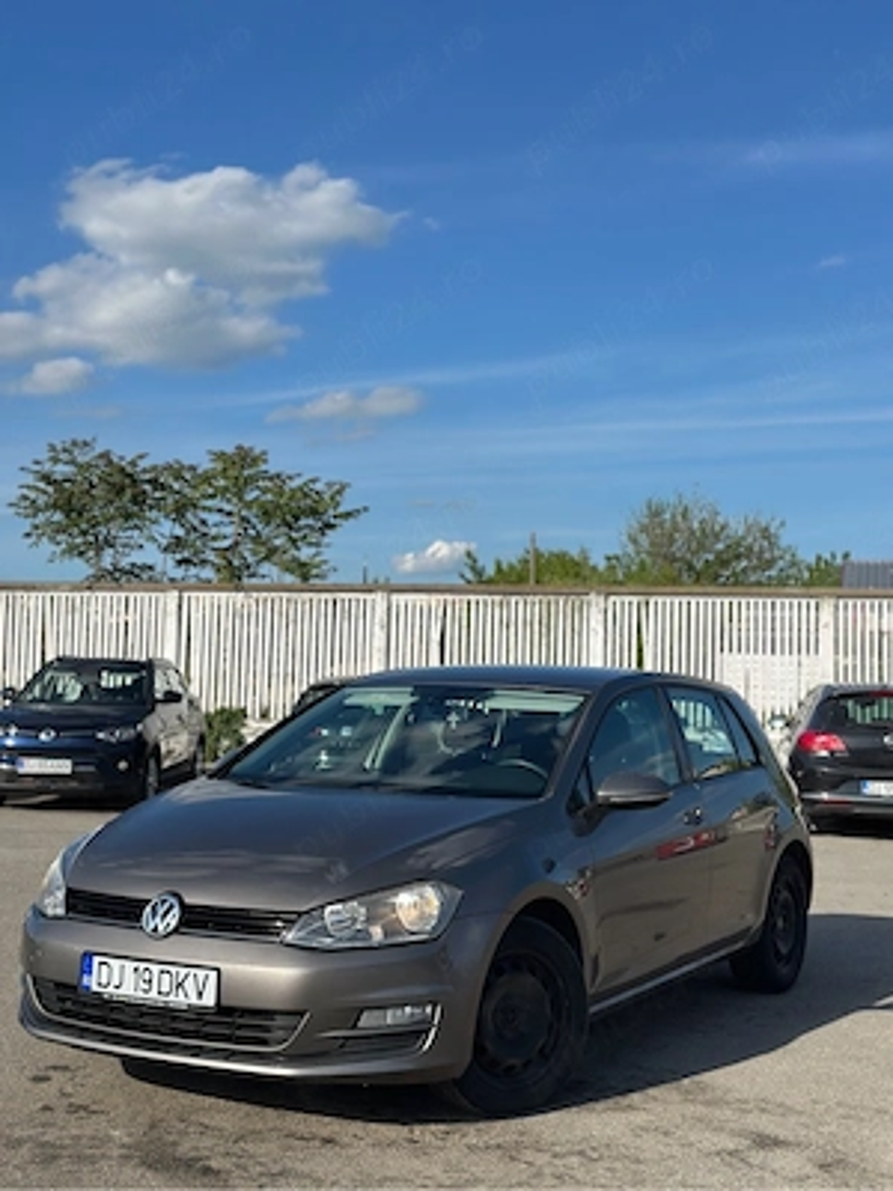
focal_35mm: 48
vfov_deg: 39.7
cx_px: 446
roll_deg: -1.6
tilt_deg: +3.8
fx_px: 1651
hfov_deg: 30.3
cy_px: 596
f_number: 1.78
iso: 100
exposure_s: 1/7092
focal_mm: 6.86
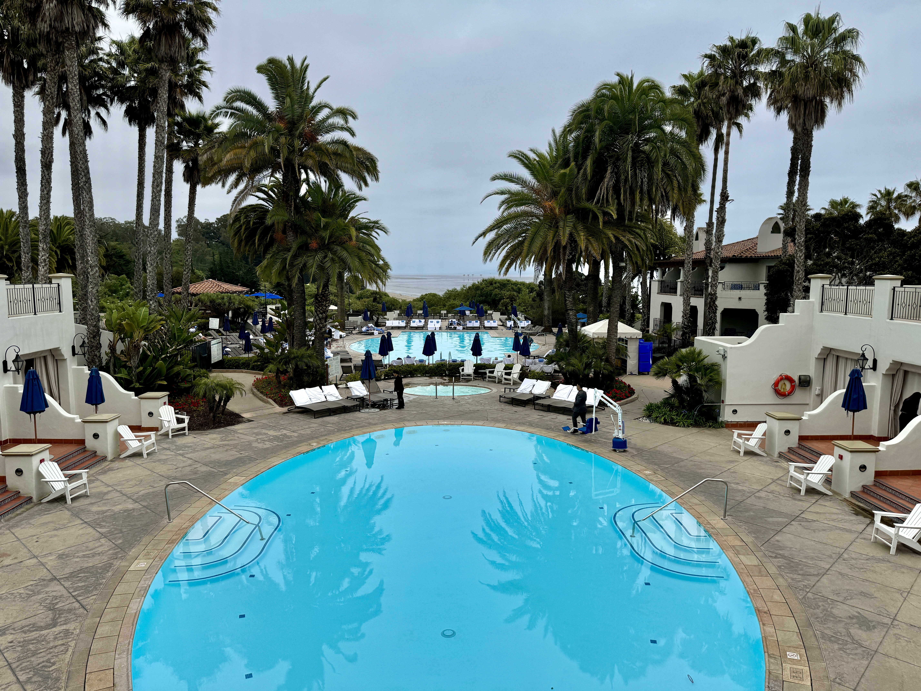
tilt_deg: -7.4
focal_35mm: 24
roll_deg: -0.4
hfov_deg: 71.6
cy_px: 346
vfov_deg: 56.8
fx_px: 639
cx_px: 460
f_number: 1.78
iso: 80
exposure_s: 1/7092
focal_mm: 6.76
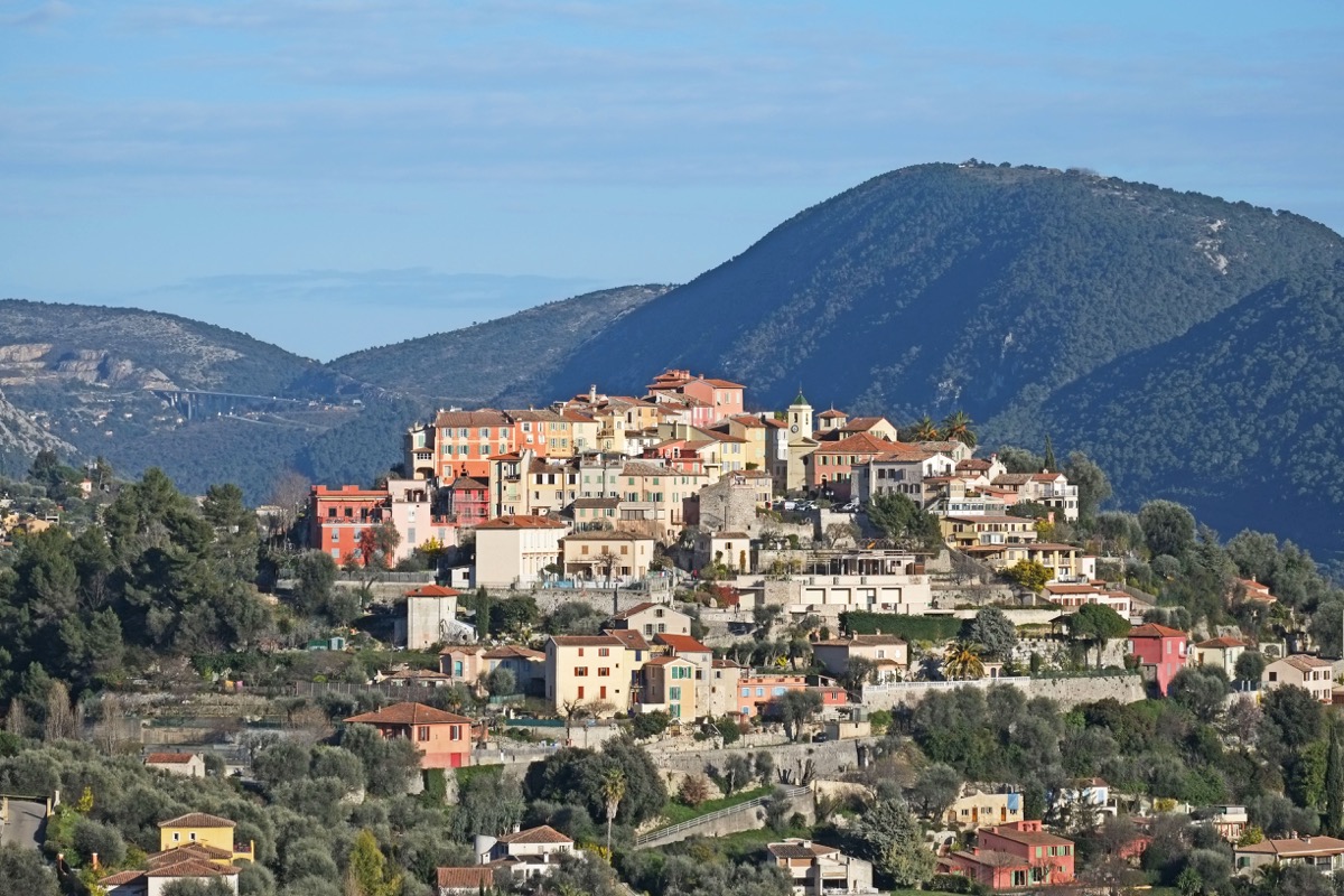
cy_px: 448
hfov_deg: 12.8
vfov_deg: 8.5
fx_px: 6010
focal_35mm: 161
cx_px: 672
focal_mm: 107.3
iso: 200
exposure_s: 1/1000
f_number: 6.4
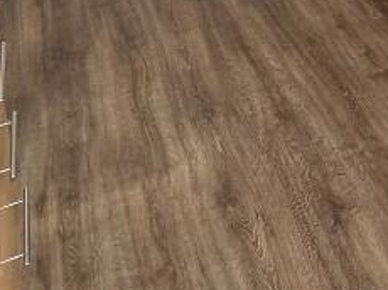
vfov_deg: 19.9
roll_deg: +1.1
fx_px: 649
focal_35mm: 58
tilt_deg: -12.8
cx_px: 440
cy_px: -199
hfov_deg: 29.5
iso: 32
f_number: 1.8
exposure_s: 1/101
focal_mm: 1.57
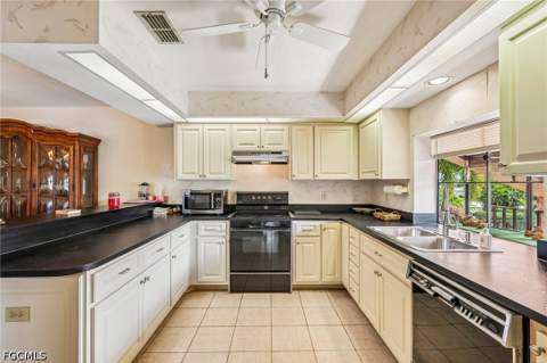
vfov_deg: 73.6
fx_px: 243
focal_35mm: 16
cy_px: 182
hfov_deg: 96.8
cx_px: 274
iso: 400
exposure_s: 1/15
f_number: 8
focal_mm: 16
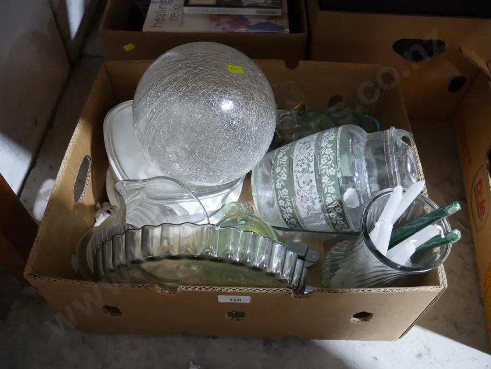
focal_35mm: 30
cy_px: 184
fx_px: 426
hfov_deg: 59.9
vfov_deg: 46.8
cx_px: 246
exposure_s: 1/60
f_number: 4
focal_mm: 15
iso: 1600
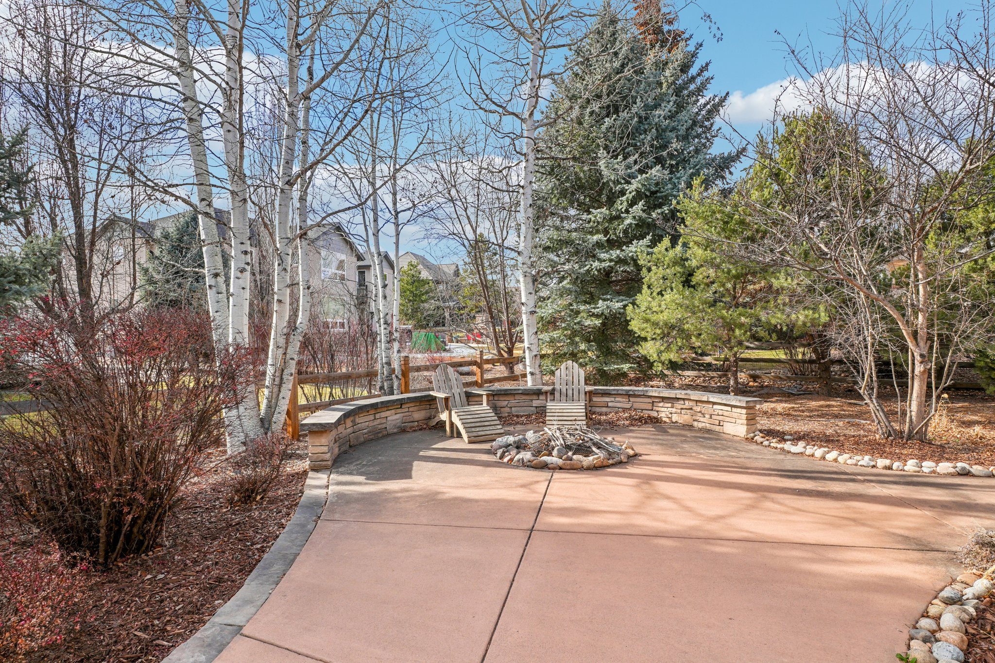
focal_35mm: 18
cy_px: 332
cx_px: 498
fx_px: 497
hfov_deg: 90.0
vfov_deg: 67.4
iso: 100
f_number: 8
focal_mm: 12
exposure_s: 1/200
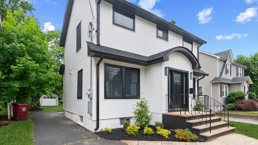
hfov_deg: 92.7
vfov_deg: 61.0
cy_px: 74
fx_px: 123
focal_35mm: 18
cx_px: 129
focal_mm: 17
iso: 250
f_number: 9
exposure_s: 1/13
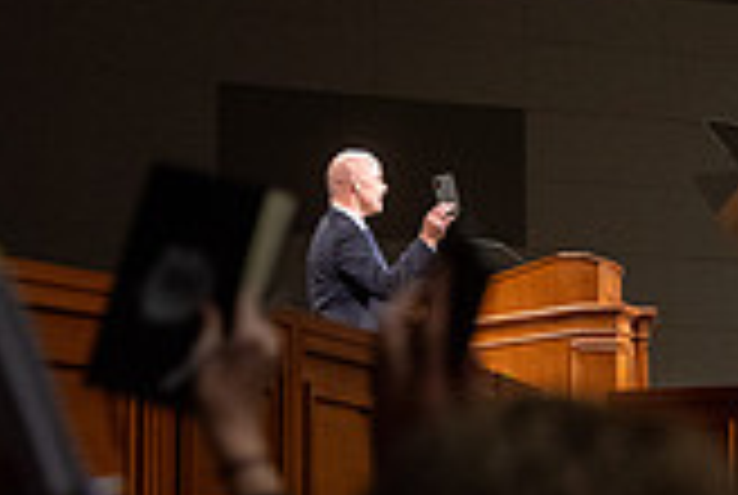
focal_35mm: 247
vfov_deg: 5.5
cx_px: 927
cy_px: -277
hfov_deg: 8.2
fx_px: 5073
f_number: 4
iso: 1250
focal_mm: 70
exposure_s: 1/125
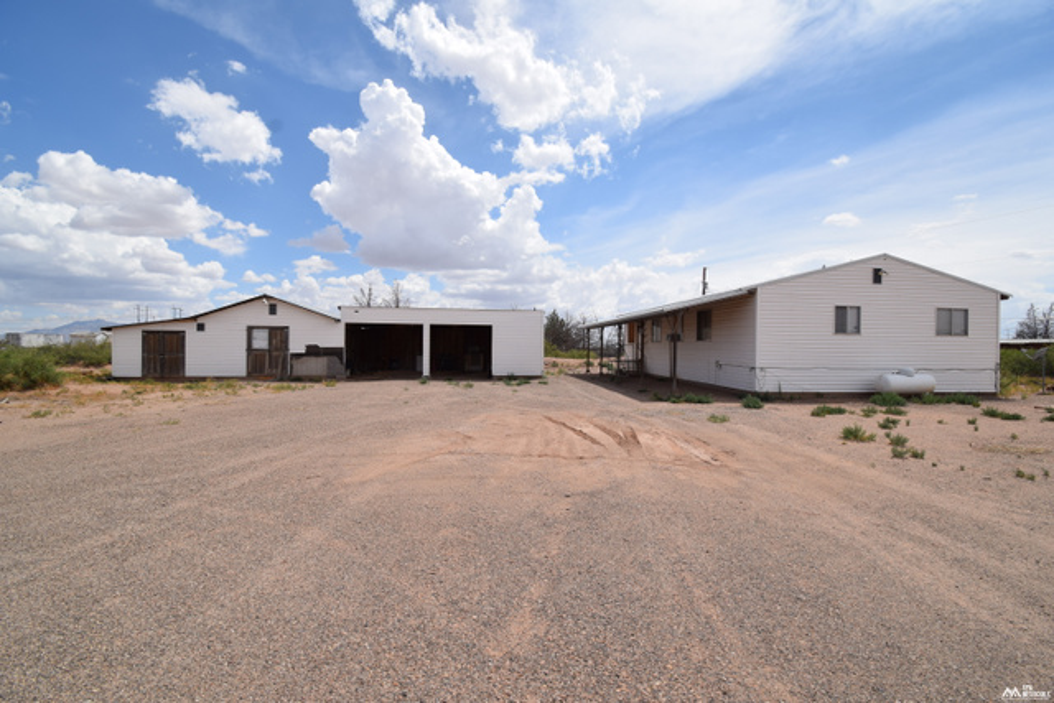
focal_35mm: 15
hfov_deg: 100.4
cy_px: 352
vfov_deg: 77.4
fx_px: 439
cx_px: 527
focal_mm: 10
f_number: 11
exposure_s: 1/500
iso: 200
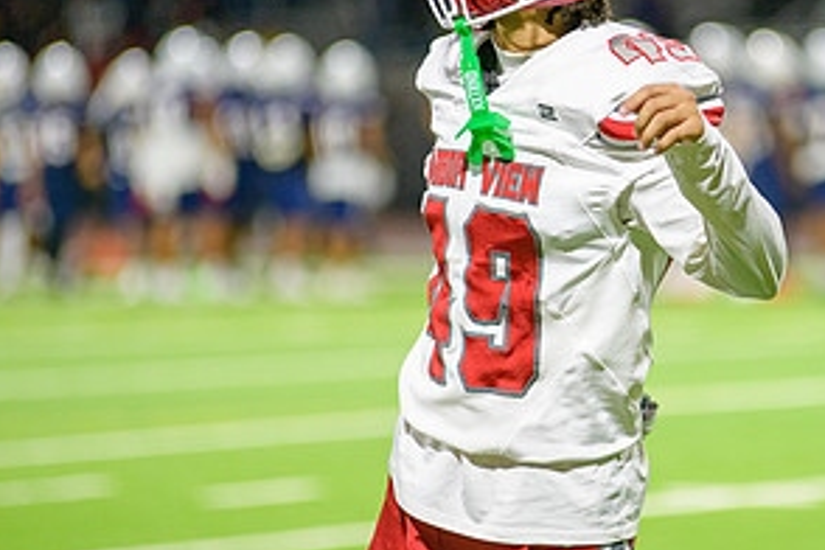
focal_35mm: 345
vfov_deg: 4.0
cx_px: 629
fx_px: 7906
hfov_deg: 6.0
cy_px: 217
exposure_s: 1/320
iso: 2000
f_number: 2.8
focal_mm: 175
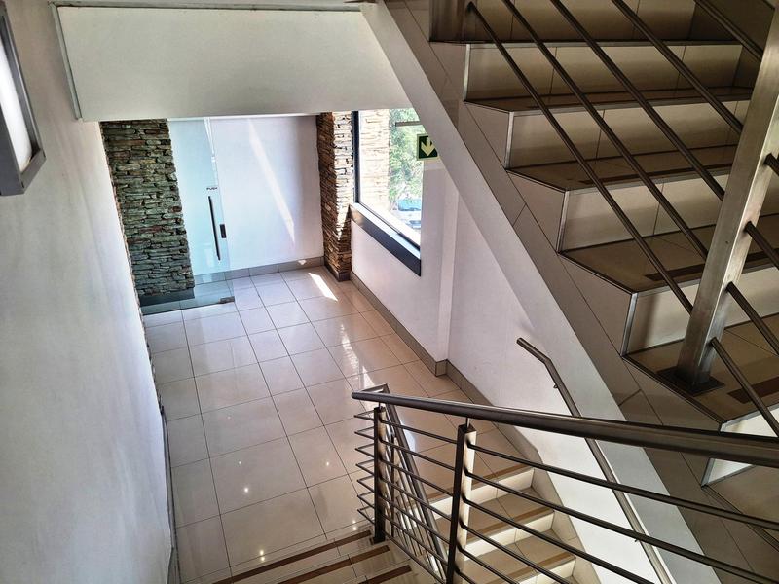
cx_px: 390
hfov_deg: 73.9
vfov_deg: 58.9
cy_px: 292
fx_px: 518
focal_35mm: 23
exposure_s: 1/146
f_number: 1.8
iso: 40
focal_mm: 5.54
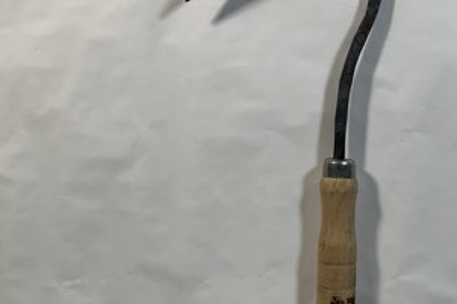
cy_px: 88
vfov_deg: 15.8
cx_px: 321
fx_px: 1091
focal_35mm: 86
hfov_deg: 23.5
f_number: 2.4
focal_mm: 6
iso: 80
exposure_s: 1/122
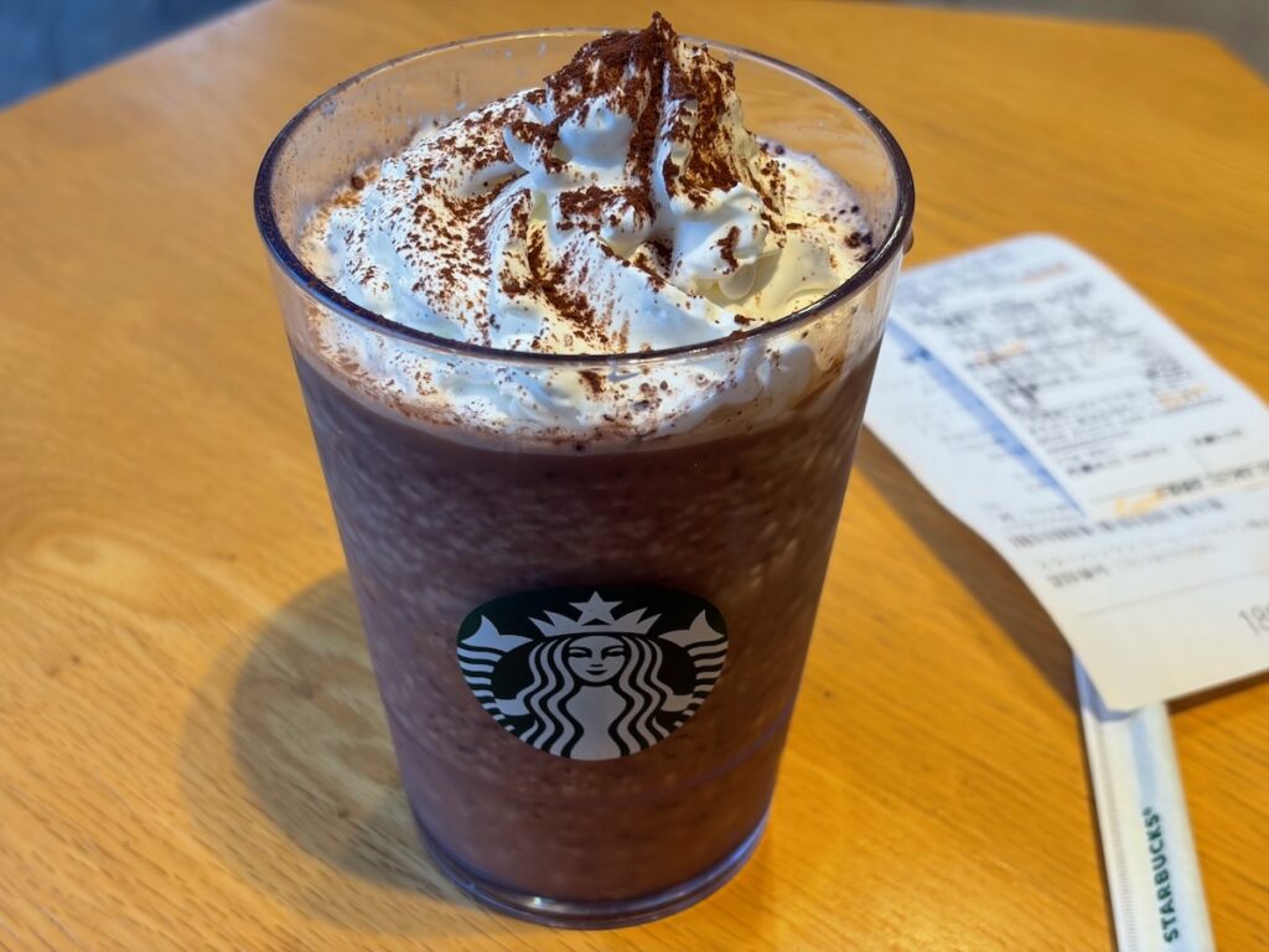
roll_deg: +0.2
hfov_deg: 36.8
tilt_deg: -38.0
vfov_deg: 28.0
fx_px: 1906
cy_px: 476
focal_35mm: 52
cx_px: 634
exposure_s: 1/50
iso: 40
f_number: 1.6
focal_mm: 5.96
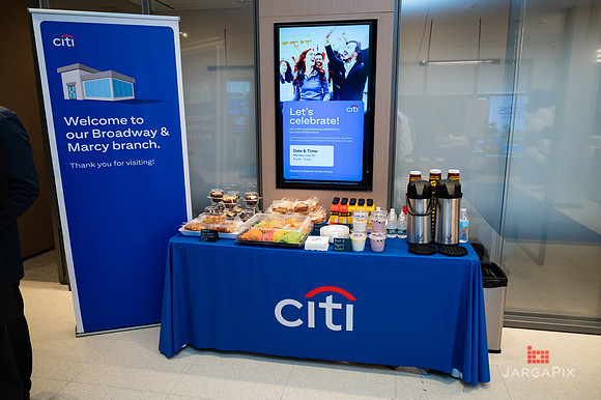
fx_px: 422
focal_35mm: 25
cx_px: 309
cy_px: 194
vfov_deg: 50.7
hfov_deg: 70.9
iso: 400
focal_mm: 24
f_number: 3.2
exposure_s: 1/200
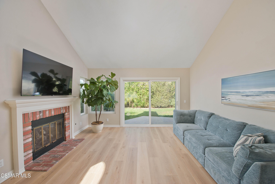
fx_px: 107
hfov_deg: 104.2
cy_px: 92
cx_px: 138
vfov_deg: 81.2
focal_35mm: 14
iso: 400
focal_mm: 14
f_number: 5.6
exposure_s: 1/200
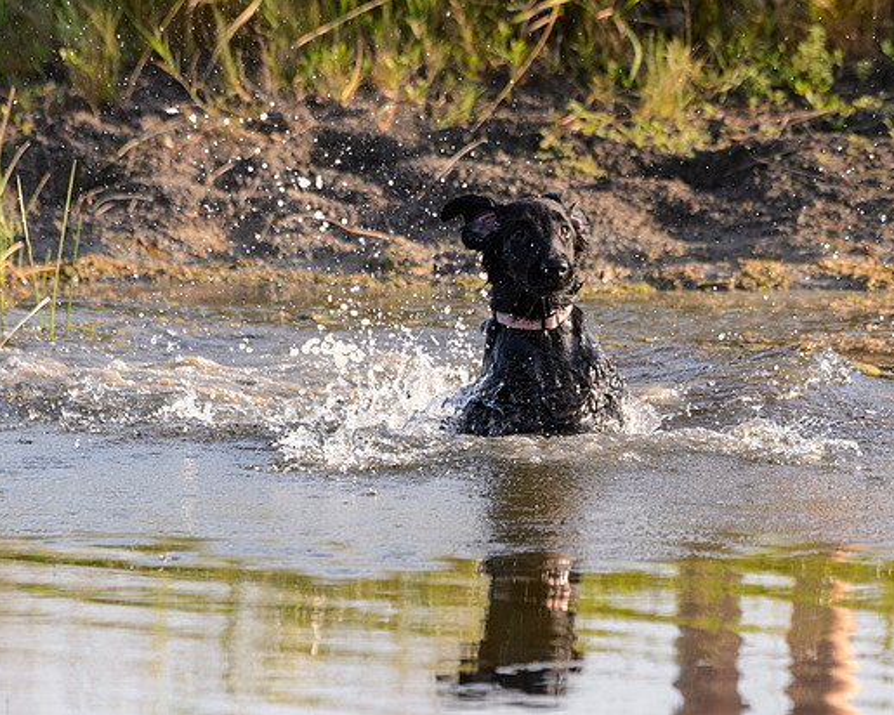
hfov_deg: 2.8
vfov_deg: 2.3
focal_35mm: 685
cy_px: 310
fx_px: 18124
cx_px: 654
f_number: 6.3
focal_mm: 400
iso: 1100
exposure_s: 1/1600
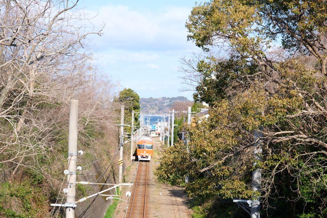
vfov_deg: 19.7
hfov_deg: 29.2
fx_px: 627
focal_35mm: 69
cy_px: 109
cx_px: 164
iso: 400
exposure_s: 1/1000
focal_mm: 46.3
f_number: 5.6
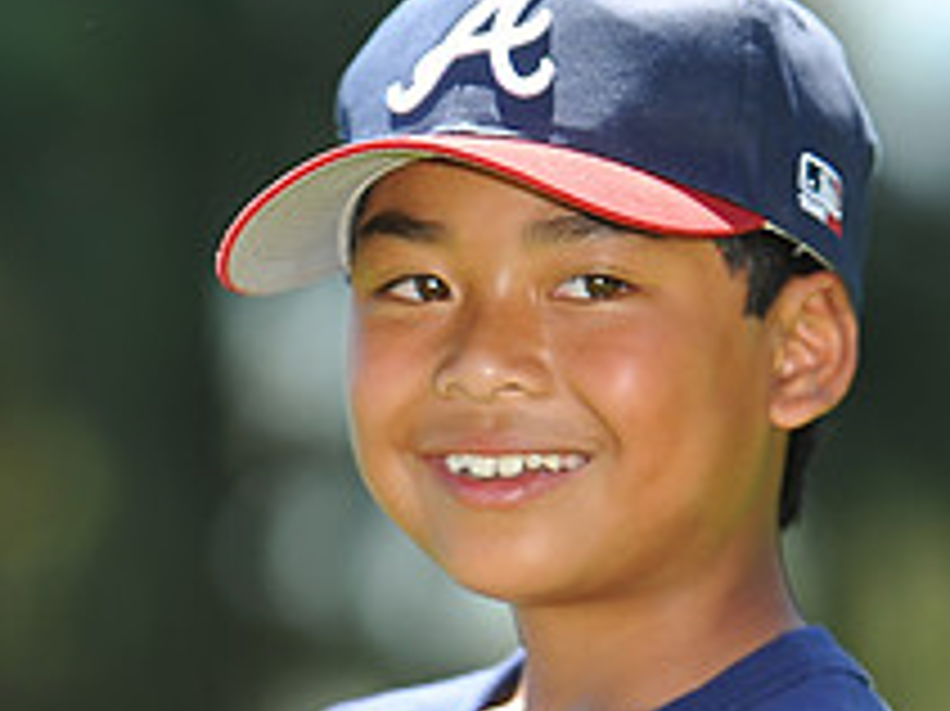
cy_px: 842
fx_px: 14510
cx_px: 167
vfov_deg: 2.8
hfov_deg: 3.7
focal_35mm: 529
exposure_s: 1/400
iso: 200
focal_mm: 200
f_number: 4.5
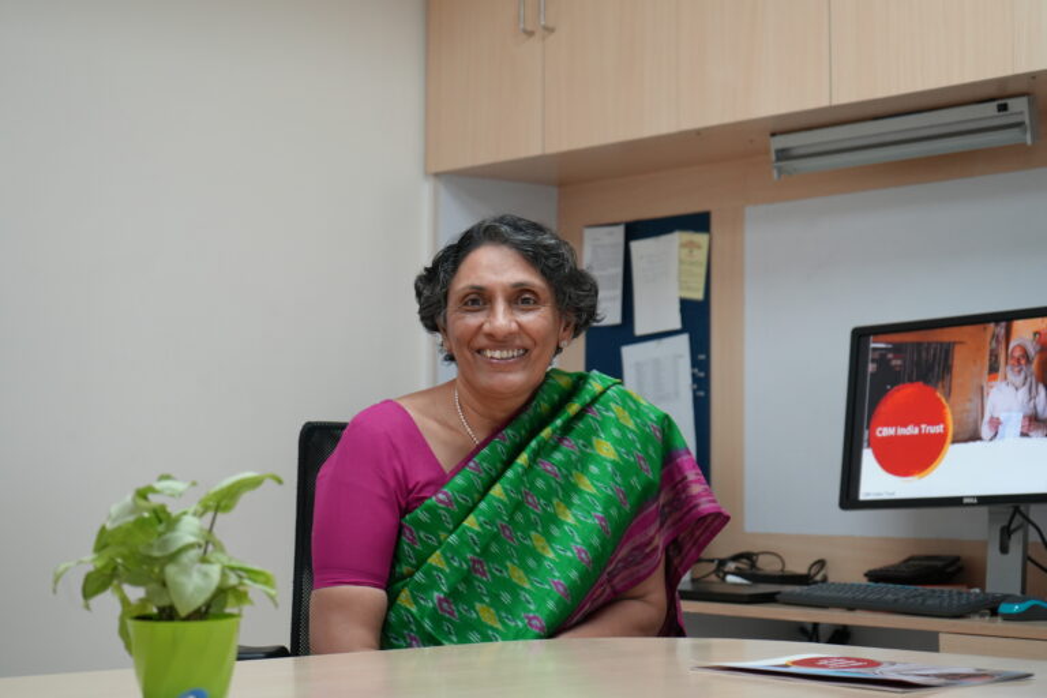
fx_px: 2036
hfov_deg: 28.8
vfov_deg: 19.5
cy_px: 349
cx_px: 524
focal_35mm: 70
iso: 2500
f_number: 5.6
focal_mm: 70
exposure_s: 1/160
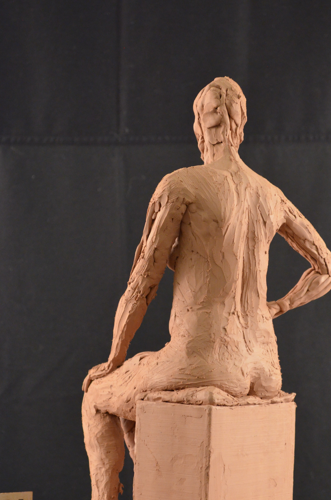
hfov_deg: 14.5
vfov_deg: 21.7
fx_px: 1302
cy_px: 300
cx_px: 193
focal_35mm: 94
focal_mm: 52
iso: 2200
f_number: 7.1
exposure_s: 1/30
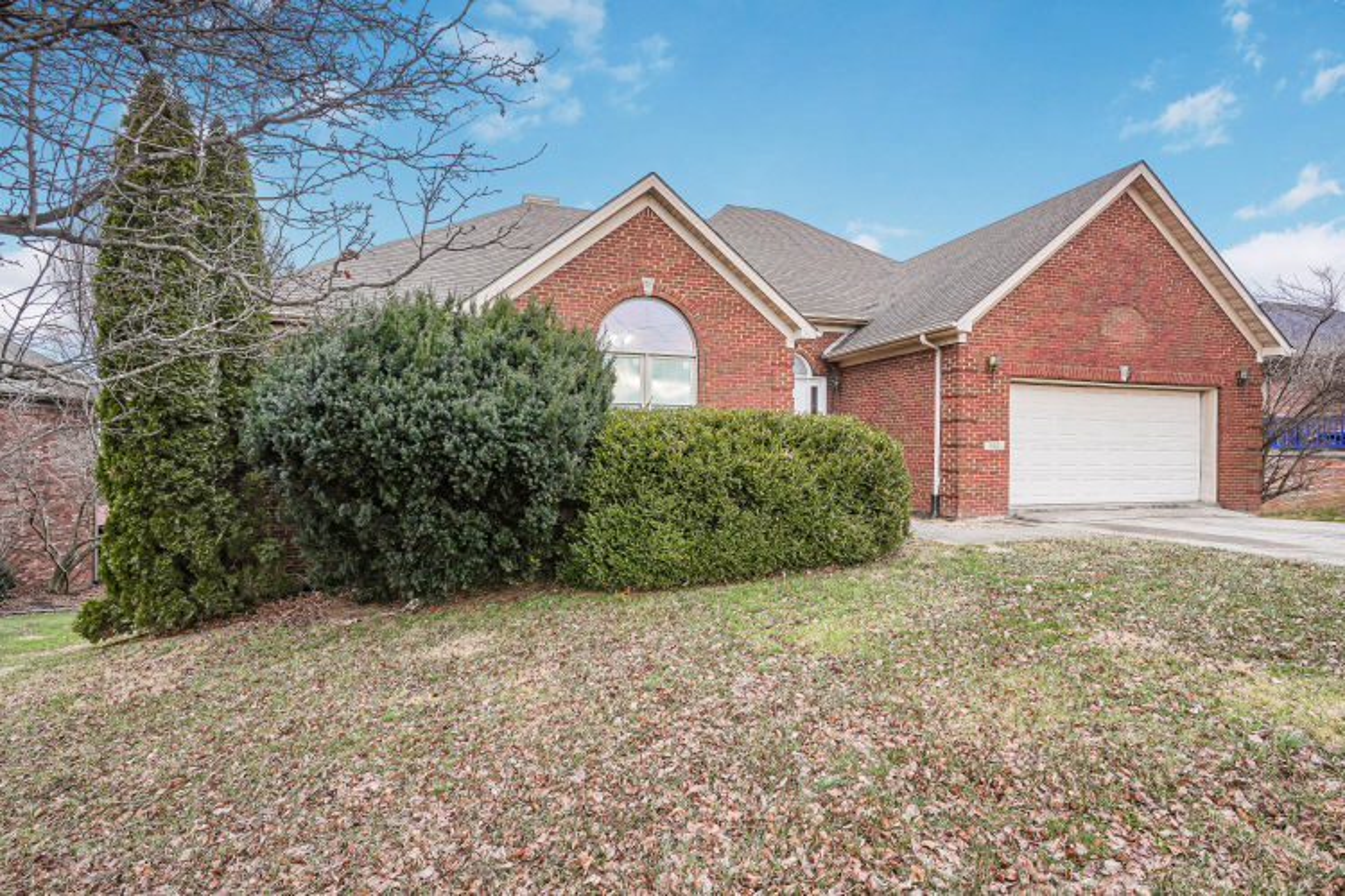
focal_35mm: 17
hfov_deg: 93.3
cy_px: 448
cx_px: 672
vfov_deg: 70.4
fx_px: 635
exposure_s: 1/50
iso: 250
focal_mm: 17
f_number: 8
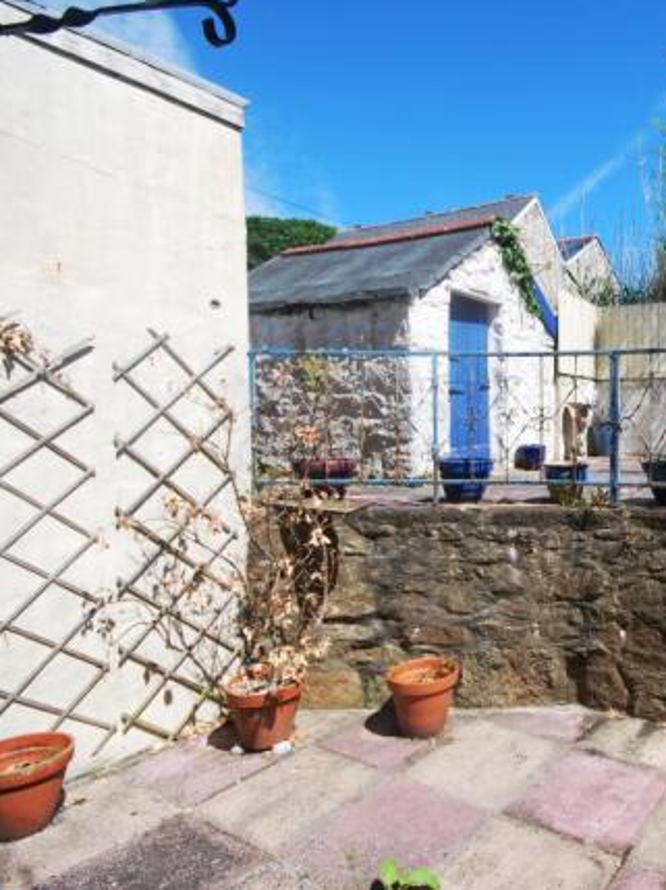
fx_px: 565
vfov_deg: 76.4
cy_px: 441
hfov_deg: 53.0
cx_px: 607
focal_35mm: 22
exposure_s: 1/200
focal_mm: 10
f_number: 7.1
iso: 100
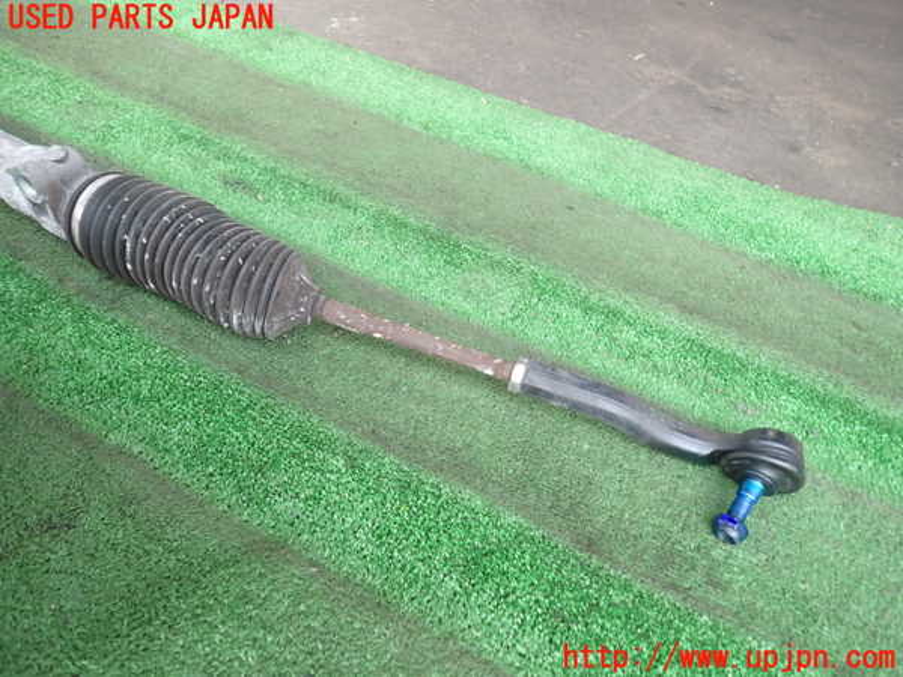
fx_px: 652
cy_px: 338
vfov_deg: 54.9
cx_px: 452
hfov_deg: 69.4
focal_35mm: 25
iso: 200
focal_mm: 4.5
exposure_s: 1/60
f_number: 2
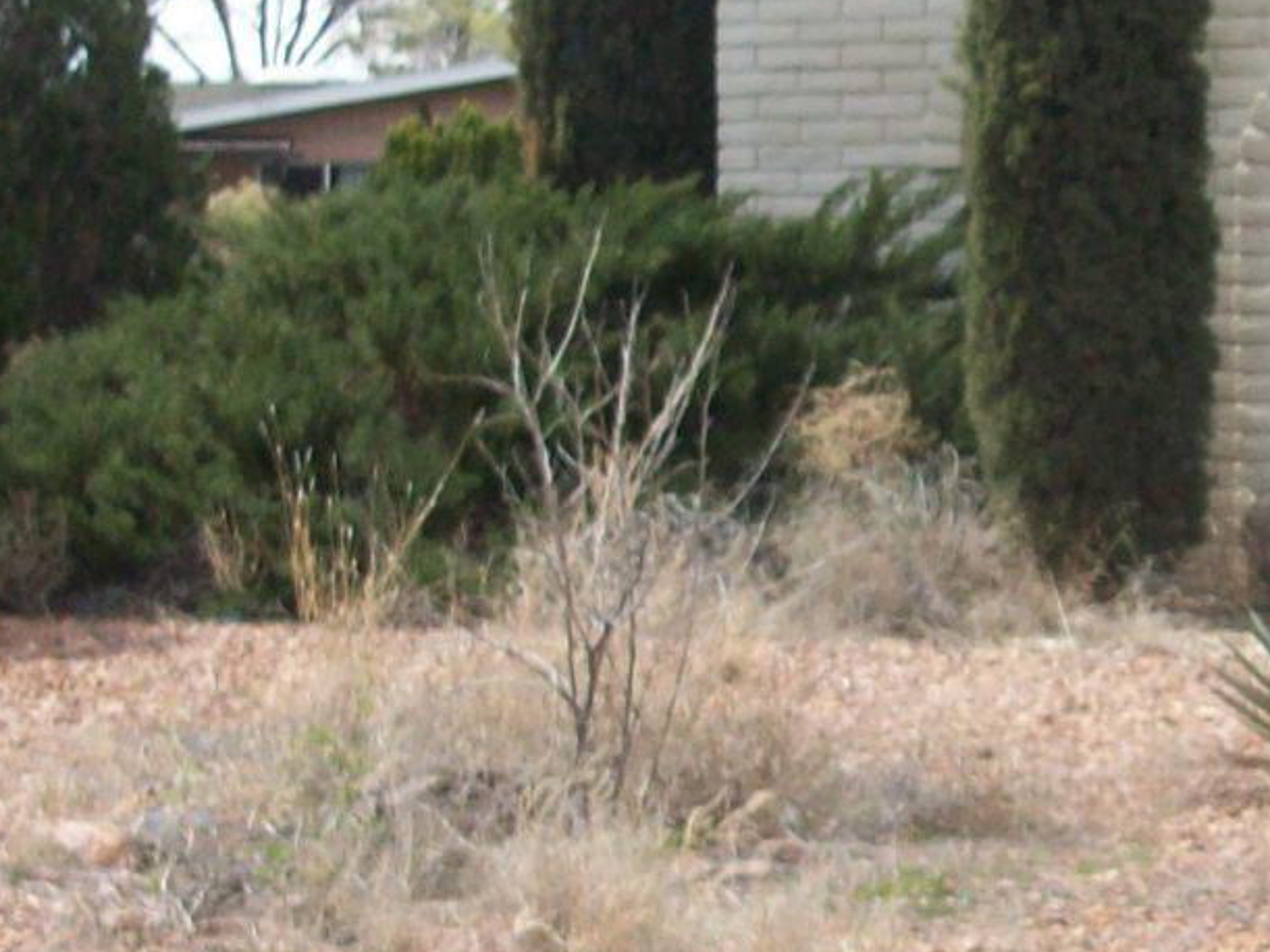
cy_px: 341
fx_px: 4182
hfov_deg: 16.7
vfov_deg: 13.0
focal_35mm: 114
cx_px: 1407
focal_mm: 5.7
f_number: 2.8
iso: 64
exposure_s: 1/484
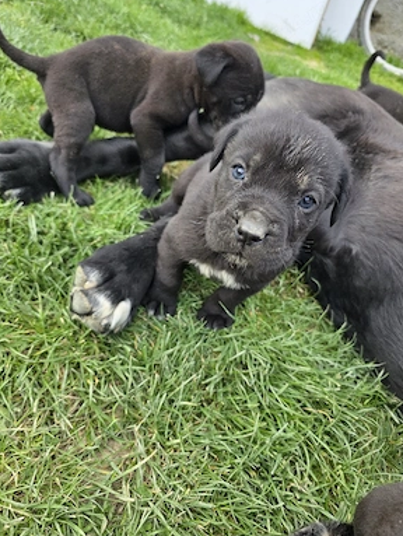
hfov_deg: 56.9
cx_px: 202
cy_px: 270
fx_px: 372
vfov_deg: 71.5
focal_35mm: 24
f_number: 1.7
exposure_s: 1/370
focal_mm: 6.3
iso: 50
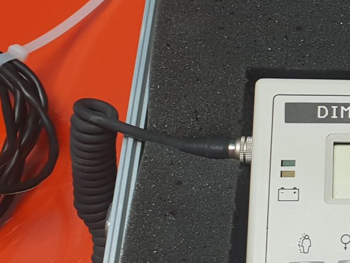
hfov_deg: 16.6
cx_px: 584
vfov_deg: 14.4
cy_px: 112
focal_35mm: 103
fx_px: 1042
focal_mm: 4.3
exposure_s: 1/50
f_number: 2.4
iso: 125
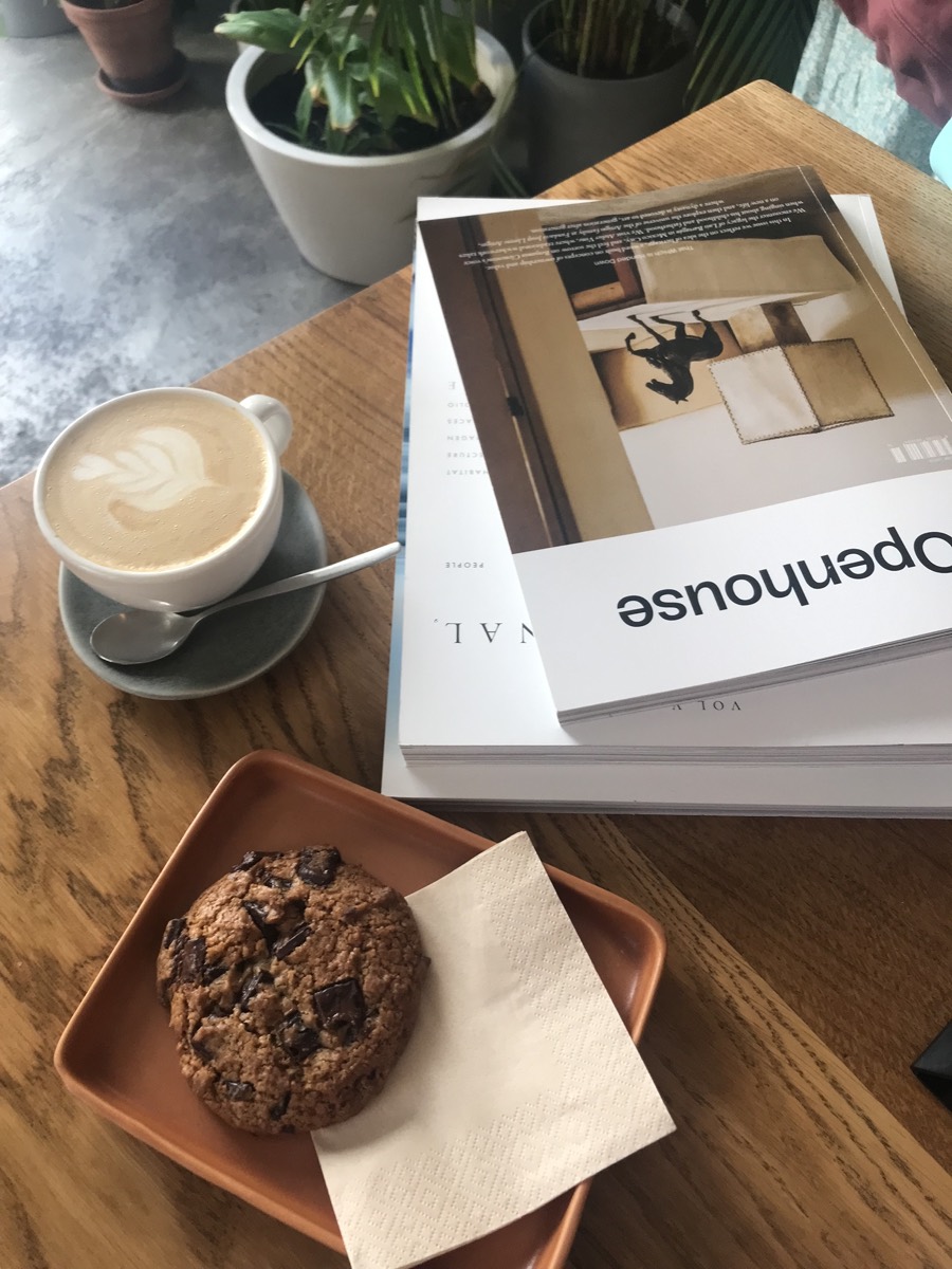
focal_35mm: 28
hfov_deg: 49.7
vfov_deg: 63.4
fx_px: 1027
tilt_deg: -58.0
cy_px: 634
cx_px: 476
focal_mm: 3.99
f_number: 1.8
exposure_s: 1/100
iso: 40
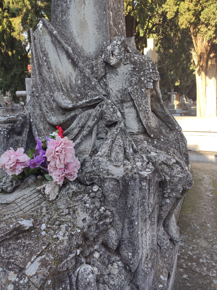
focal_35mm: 26
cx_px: 108
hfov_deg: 53.1
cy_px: 145
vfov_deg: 67.3
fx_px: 217
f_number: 1.75
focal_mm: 4.77
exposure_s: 1/397
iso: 112
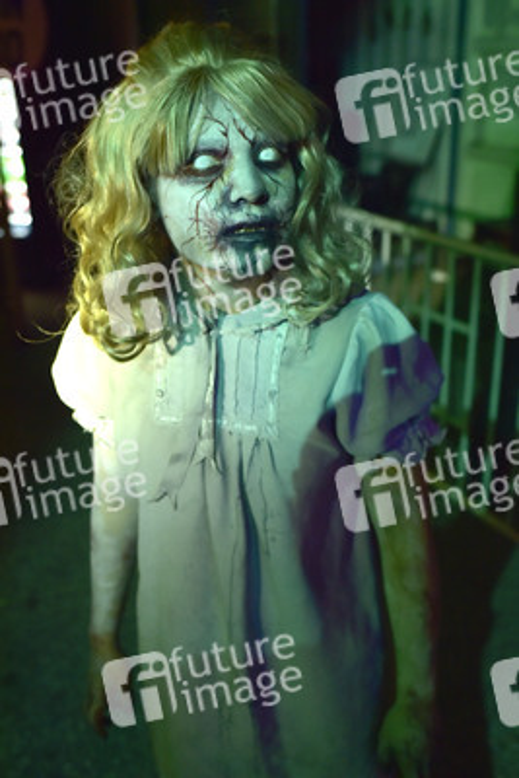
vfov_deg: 54.4
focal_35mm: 35
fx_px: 756
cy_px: 389
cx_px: 260
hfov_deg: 37.9
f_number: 3.5
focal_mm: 35
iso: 1250
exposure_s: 1/250
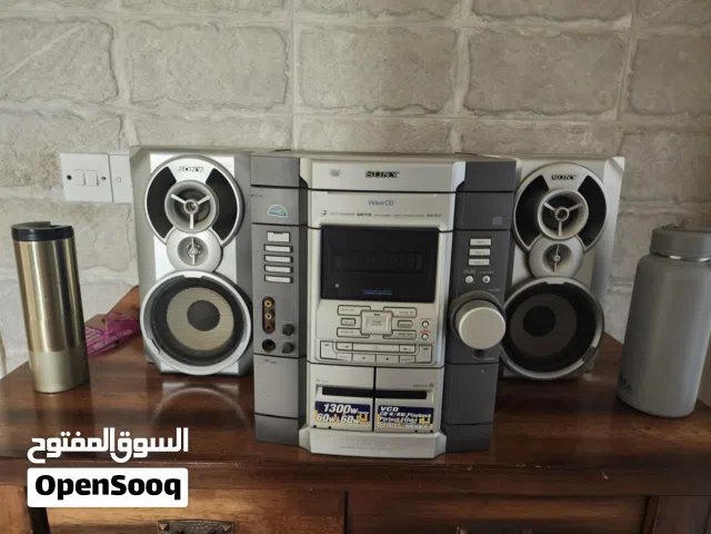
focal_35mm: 23
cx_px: 356
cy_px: 267
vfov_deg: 58.9
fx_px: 472
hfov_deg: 73.9
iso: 500
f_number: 1.8
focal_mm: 6.4
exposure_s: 1/24
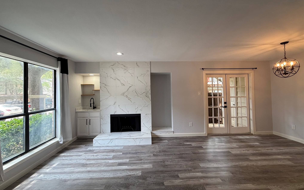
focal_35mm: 15
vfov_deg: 74.7
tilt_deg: +1.0
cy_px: 91
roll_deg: +0.8
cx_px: 150
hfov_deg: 101.5
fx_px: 124
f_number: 2.2
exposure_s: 1/120
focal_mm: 2.22
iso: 100
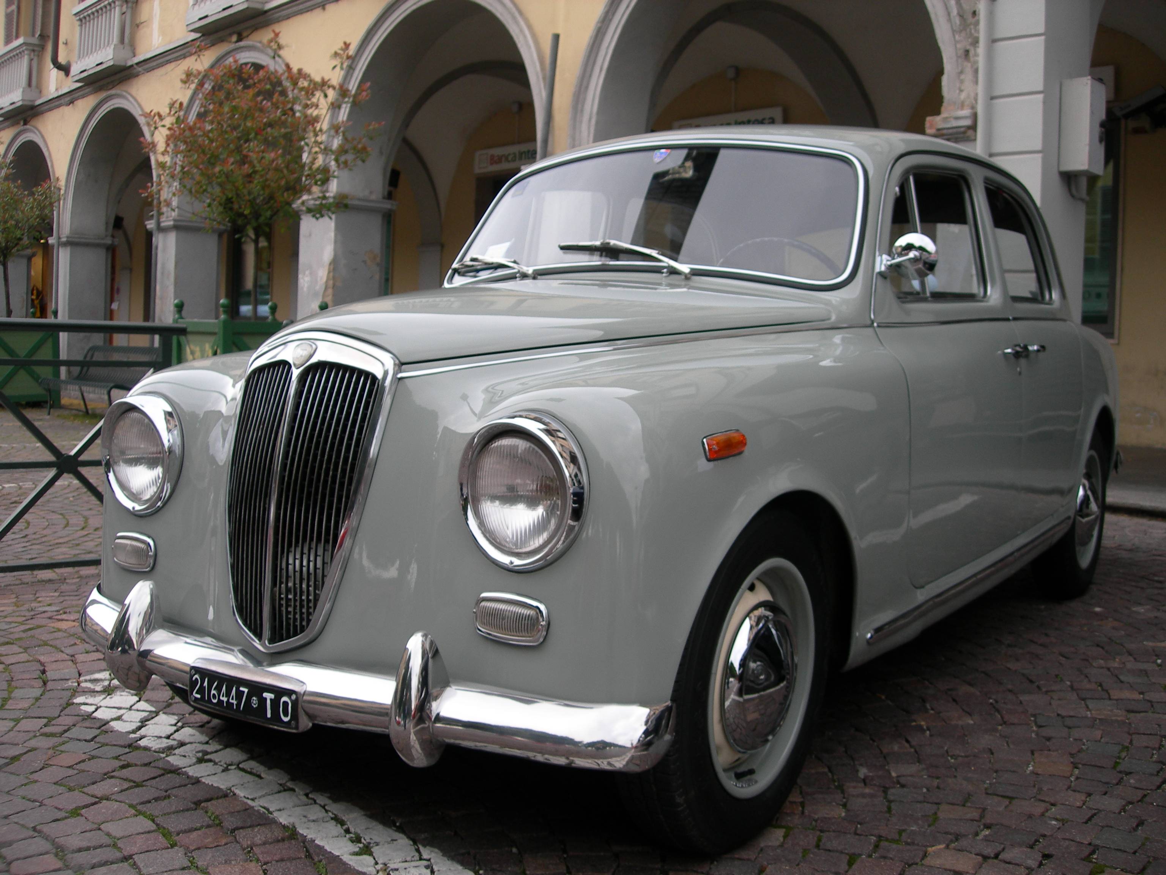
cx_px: 583
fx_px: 1280
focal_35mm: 38
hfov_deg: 49.0
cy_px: 438
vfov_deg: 37.7
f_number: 2.8
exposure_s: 1/177
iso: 50
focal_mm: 7.8
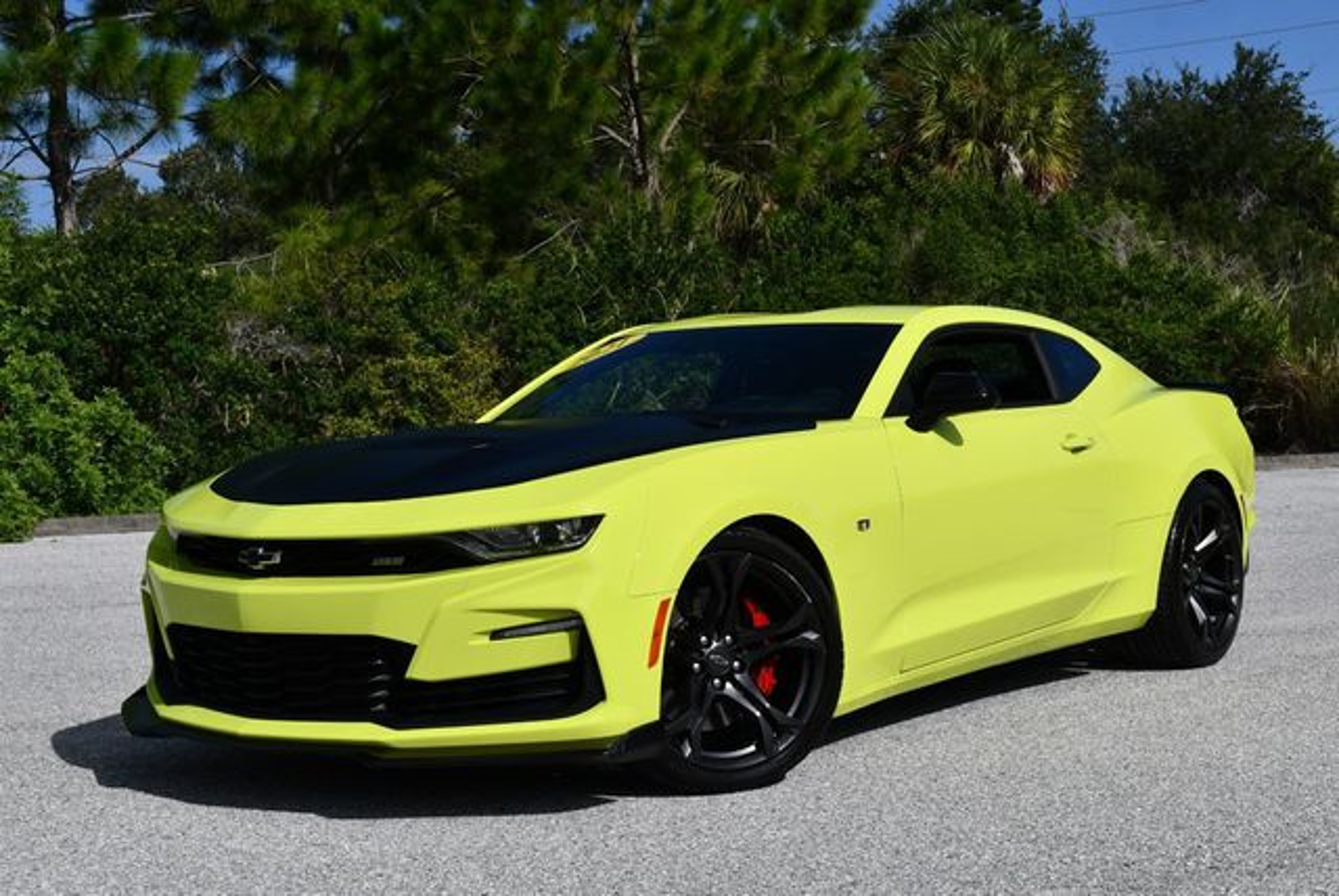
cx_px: 670
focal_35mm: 52
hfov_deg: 38.2
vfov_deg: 26.0
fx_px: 1936
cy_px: 448
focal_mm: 26
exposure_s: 1/400
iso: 100
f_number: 10
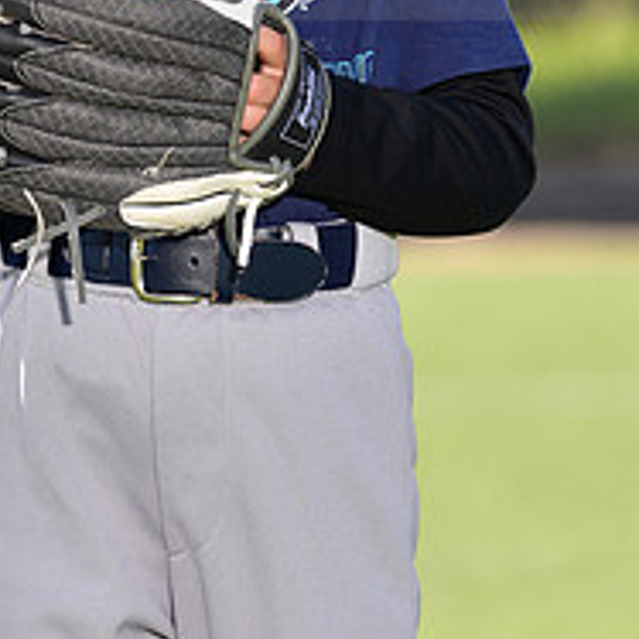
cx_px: 196
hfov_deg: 3.3
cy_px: -89
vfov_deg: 3.3
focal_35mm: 528
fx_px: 11027
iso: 80
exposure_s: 1/200
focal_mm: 200
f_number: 5.6
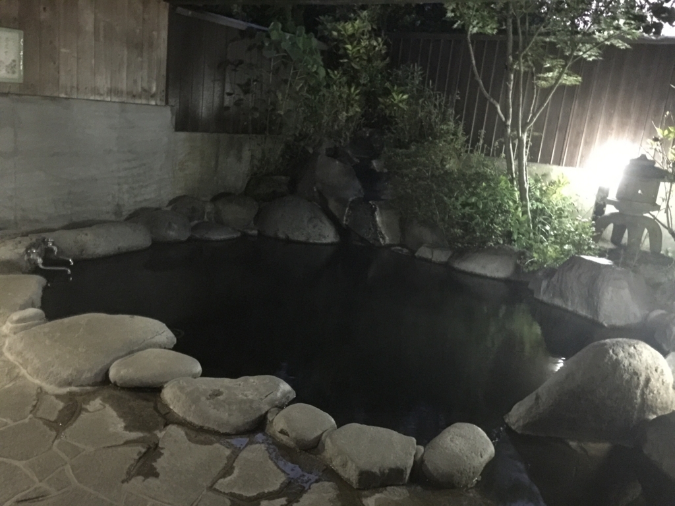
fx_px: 565
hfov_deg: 61.7
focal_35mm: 29
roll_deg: -5.0
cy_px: 253
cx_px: 338
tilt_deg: -14.0
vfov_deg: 48.2
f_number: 2.2
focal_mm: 4.15
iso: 500
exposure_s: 1/4
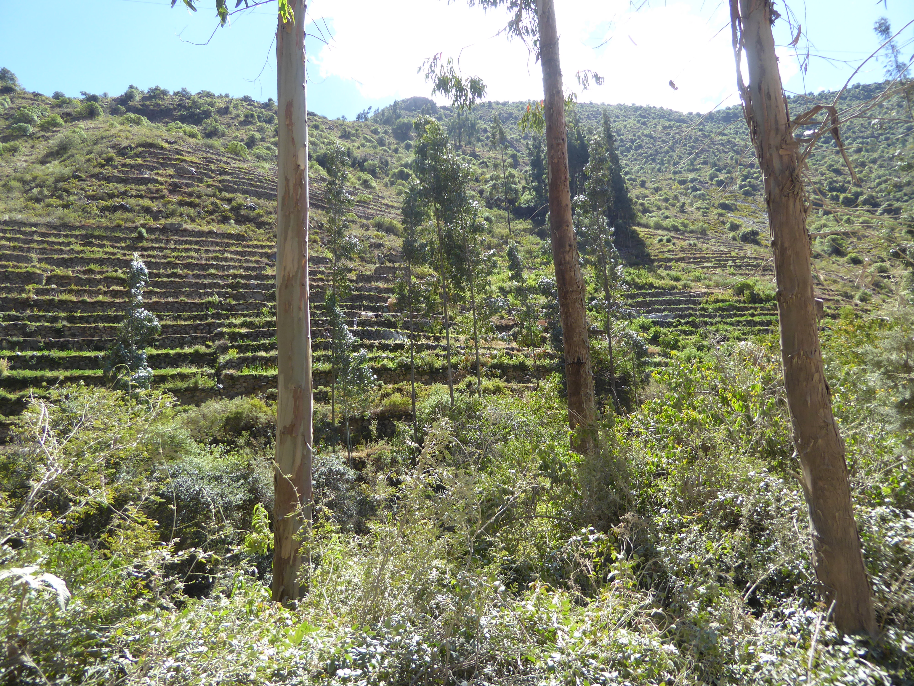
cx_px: 457
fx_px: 660
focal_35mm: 25
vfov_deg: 54.9
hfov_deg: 69.4
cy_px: 343
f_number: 3.3
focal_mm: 4.3
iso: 100
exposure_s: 1/250
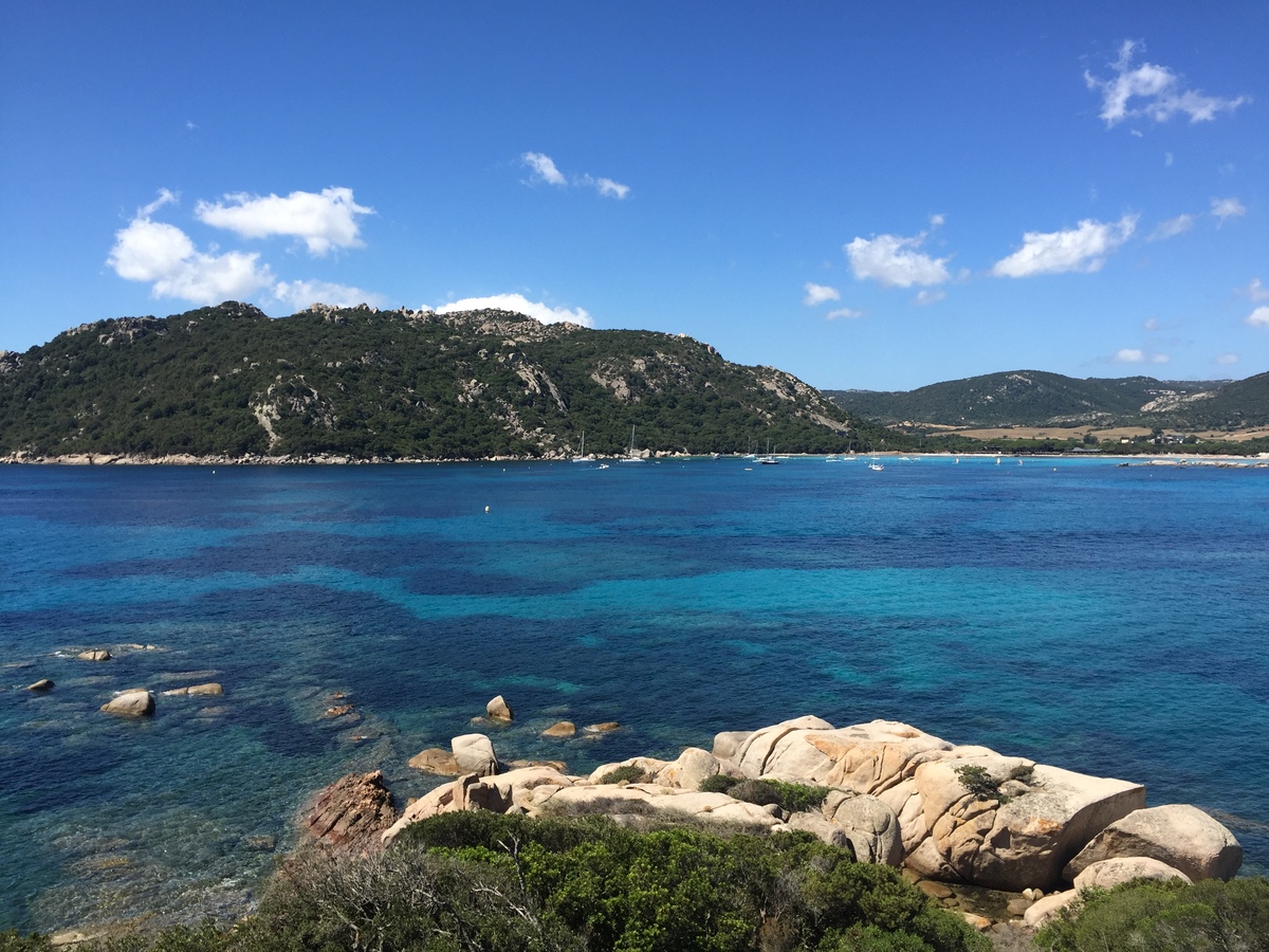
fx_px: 1063
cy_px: 476
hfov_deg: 61.7
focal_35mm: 29
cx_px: 634
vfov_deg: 48.2
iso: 32
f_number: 2.2
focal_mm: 4.15
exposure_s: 1/1582
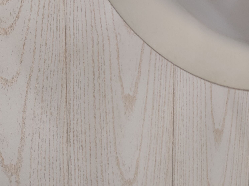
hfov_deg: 25.7
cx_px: 273
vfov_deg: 20.2
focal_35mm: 70
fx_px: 503
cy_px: -7
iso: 553
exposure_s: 1/33
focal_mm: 4.74
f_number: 1.79
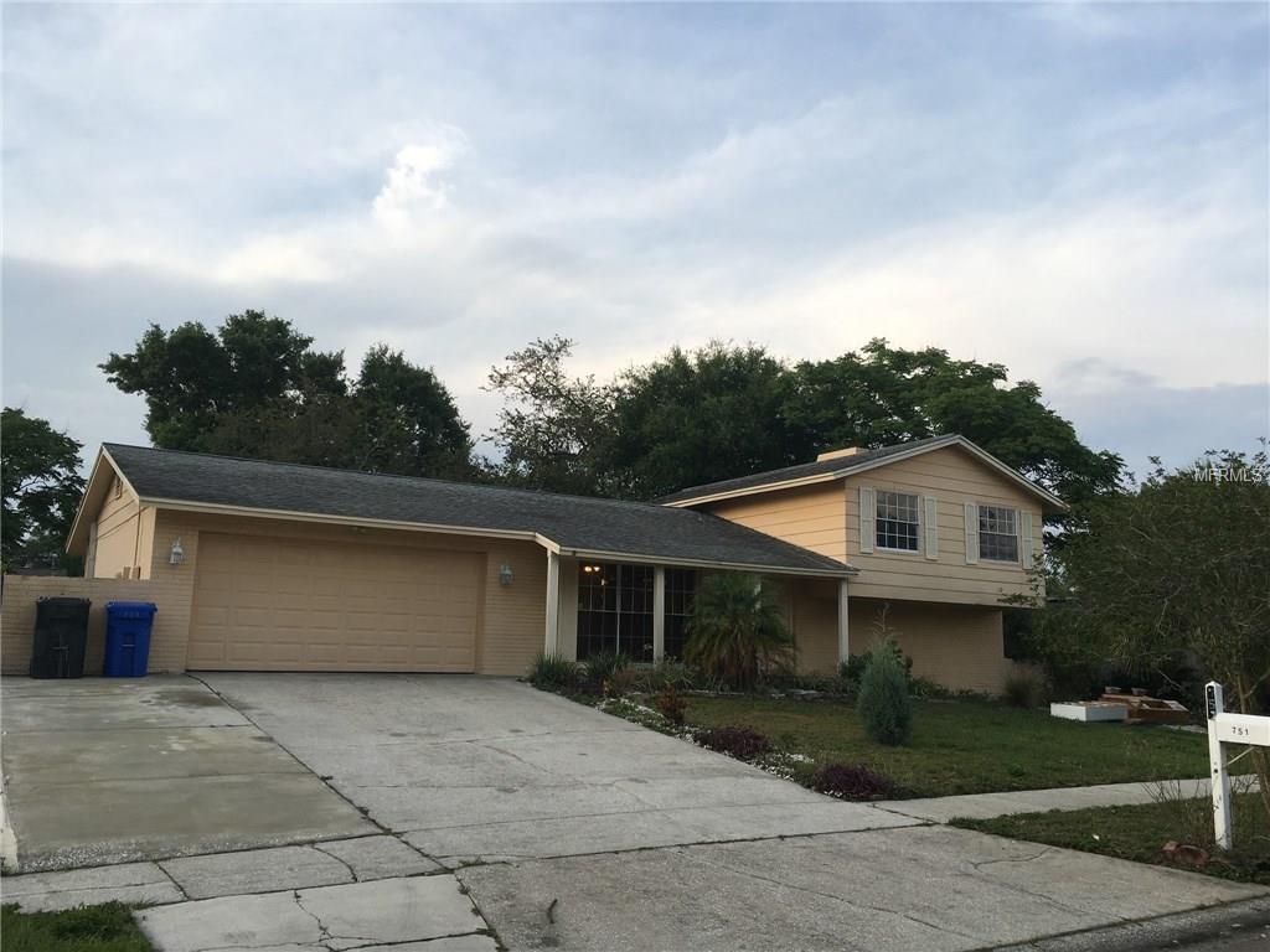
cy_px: 476
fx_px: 1064
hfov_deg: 61.7
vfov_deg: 48.2
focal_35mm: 29
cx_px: 635
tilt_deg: +10.8
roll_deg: -1.5
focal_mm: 4.15
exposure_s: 1/288
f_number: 2.2
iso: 25
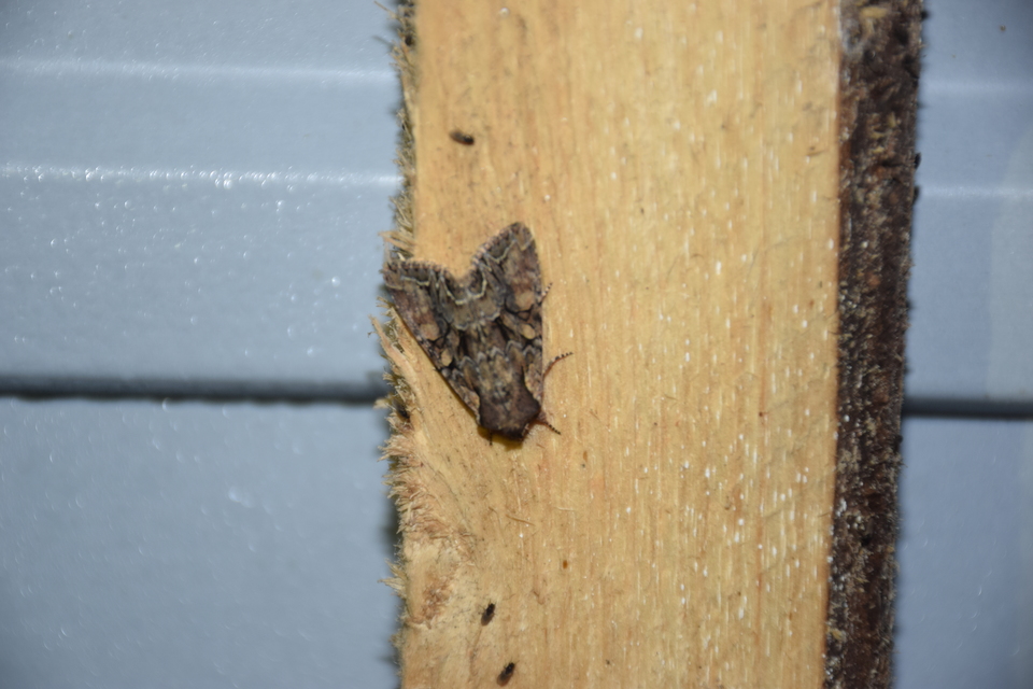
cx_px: 516
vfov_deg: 6.5
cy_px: 344
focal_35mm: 210
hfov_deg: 9.8
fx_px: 6025
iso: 400
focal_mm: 140
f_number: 6.3
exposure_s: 1/60
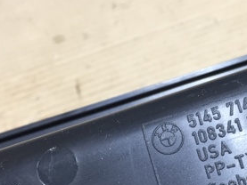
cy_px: 133
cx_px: 212
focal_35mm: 67
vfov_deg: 21.8
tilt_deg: -50.5
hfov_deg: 28.1
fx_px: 478
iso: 100
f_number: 2.2
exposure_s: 1/33
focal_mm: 4.15
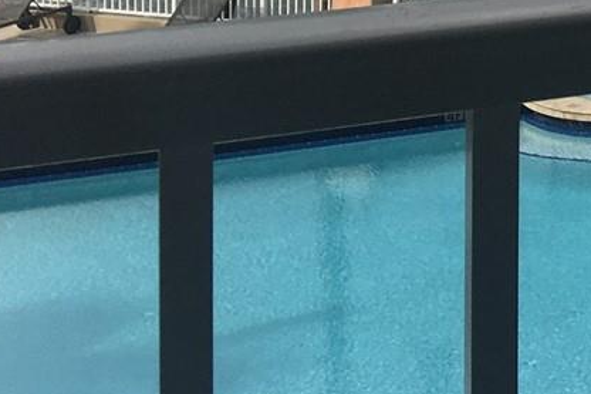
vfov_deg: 10.8
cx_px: 1097
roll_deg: -0.4
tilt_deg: +0.2
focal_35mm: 116
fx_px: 1903
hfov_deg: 15.1
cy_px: -404
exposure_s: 1/1425
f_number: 2.2
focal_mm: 4.15
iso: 25
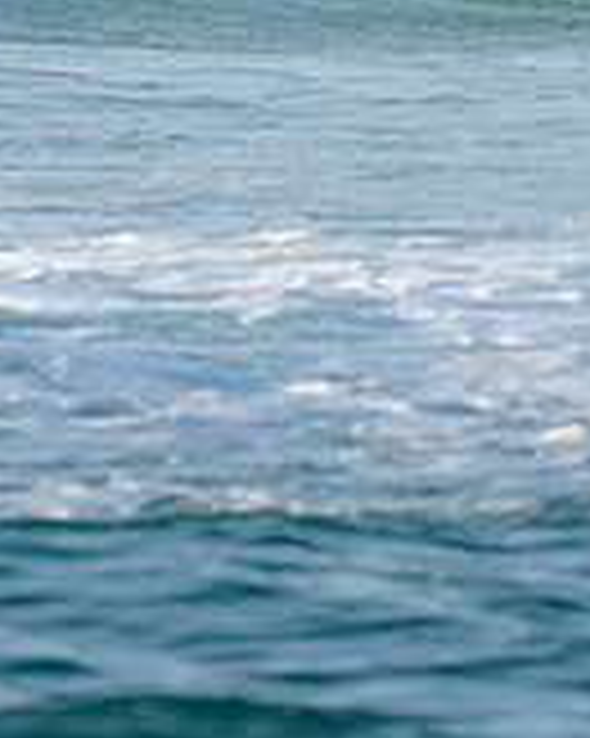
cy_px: -241
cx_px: -325
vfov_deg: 1.0
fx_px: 44460
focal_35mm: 2035
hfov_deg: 0.8
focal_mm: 500
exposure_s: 1/2000
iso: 560
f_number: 5.6
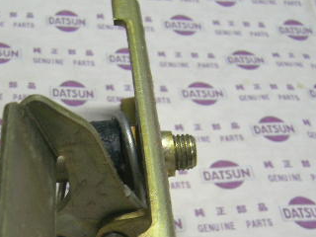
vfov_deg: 21.4
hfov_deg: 27.9
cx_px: 56
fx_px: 621
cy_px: 181
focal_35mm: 68
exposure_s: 1/16
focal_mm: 5.7
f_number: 2.9
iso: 50
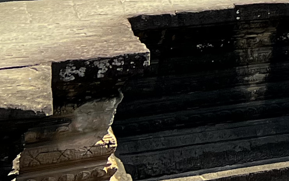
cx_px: 693
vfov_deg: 7.9
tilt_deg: +4.7
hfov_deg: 11.5
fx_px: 1181
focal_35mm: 150
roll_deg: +1.0
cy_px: -296
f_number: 1.5
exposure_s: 1/2457
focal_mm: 5.7
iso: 50
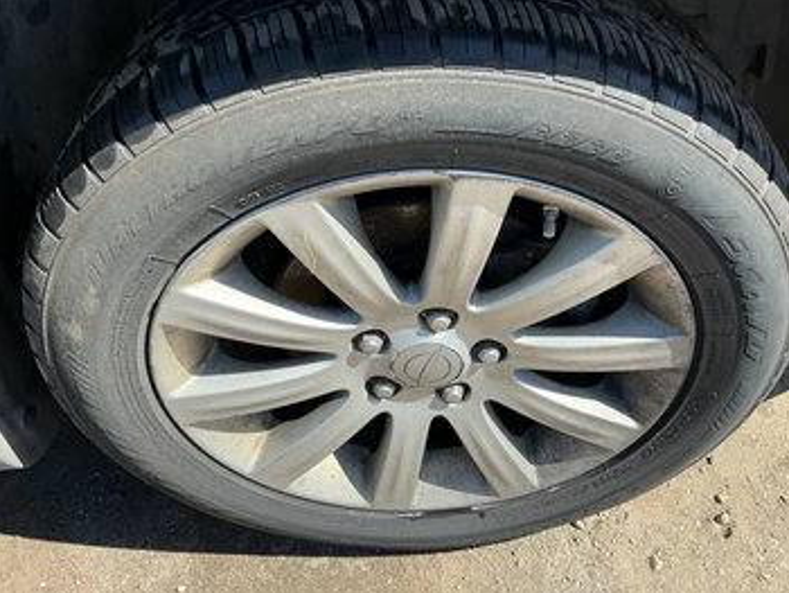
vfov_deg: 44.1
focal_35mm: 32
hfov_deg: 56.6
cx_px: 449
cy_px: 262
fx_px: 730
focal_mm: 3
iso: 25
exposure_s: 1/556
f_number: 1.8
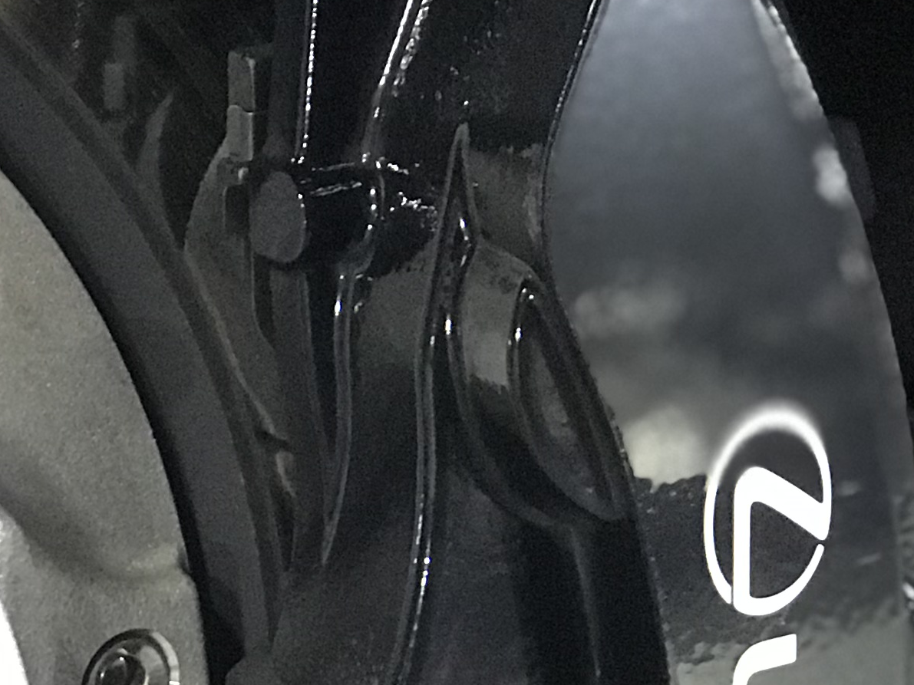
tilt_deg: -18.5
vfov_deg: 7.7
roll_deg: +3.5
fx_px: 5095
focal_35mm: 193
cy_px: 646
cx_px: 41
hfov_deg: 10.2
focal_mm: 6.6
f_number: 2.8
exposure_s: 1/60
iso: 640
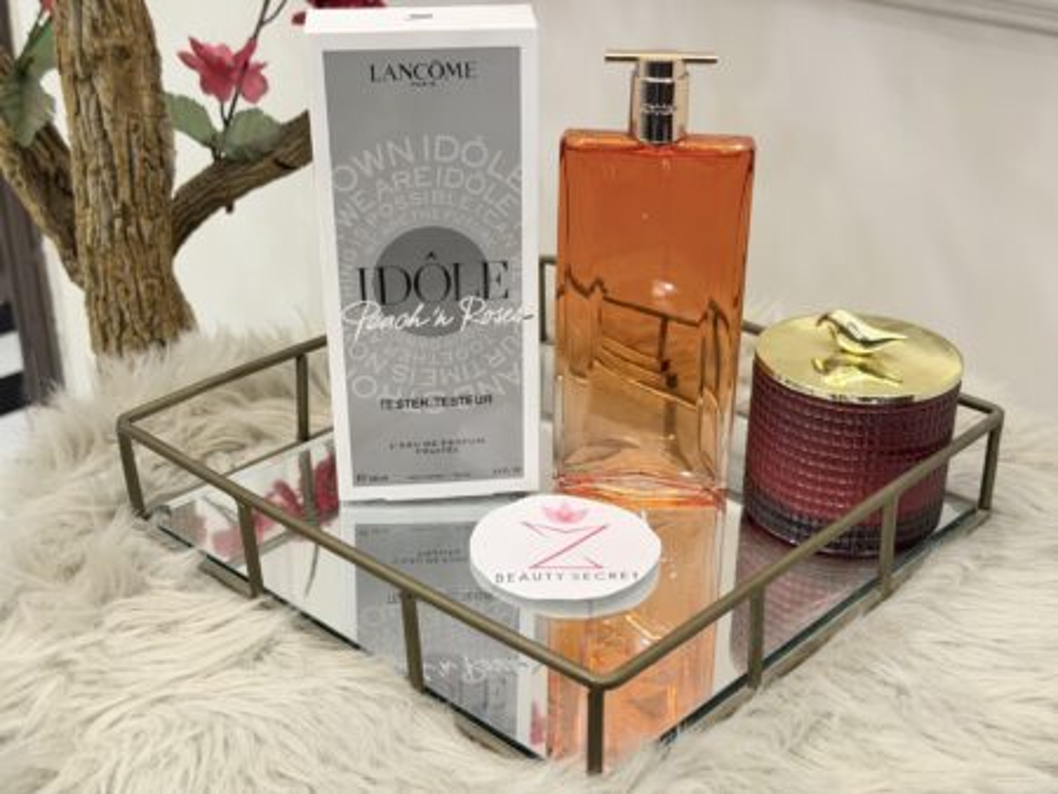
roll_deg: -0.1
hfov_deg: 39.6
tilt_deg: -27.4
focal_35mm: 48
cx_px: 529
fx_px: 1468
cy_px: 397
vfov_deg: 30.3
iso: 200
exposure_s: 1/50
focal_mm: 6.76
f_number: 1.78
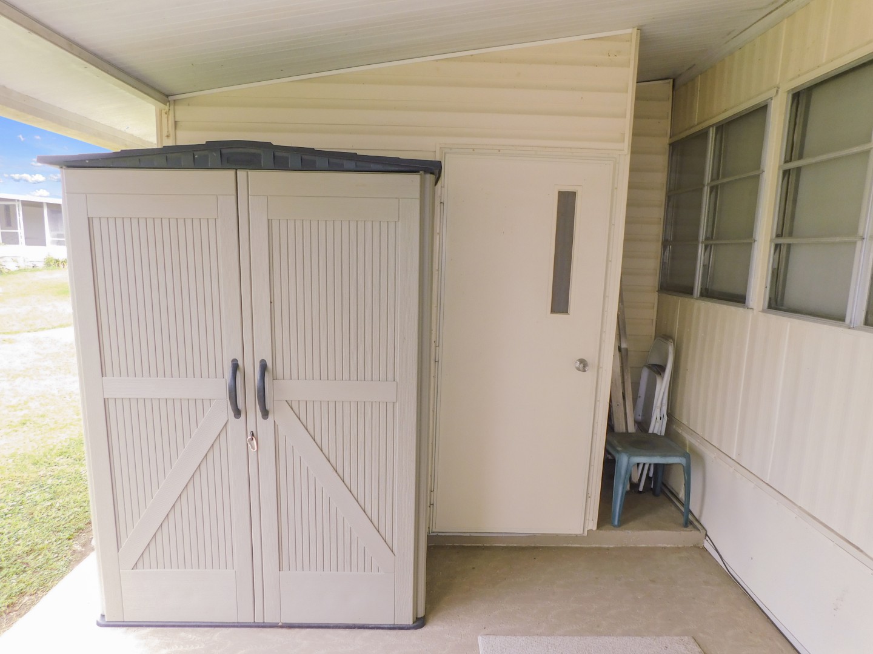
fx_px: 580
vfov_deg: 58.9
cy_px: 327
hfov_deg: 73.9
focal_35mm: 23
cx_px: 436
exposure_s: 1/100
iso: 125
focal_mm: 4
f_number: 3
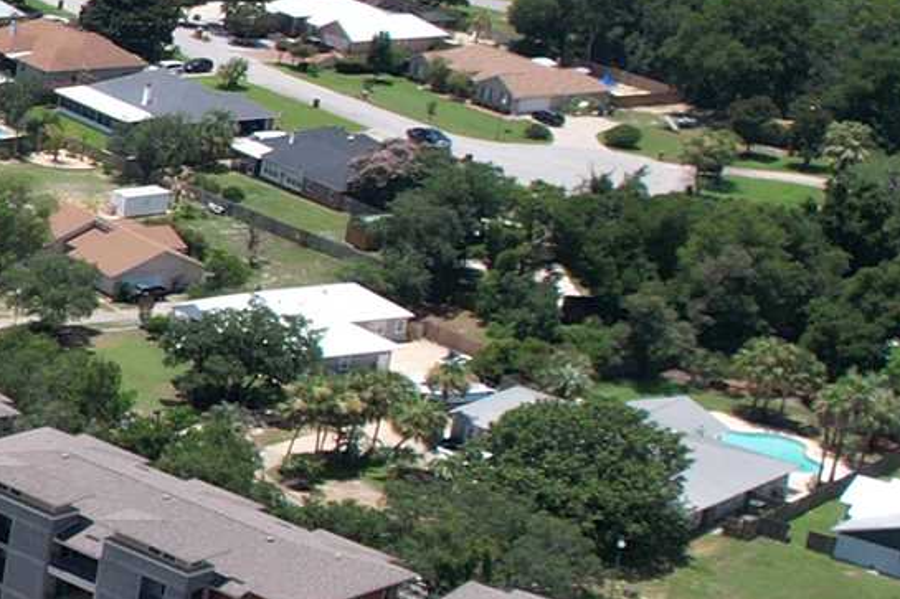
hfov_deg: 12.3
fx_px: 3099
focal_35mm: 124
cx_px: -1384
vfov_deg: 11.0
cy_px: 348
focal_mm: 8.38
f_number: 2.8
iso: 120
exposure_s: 1/2000
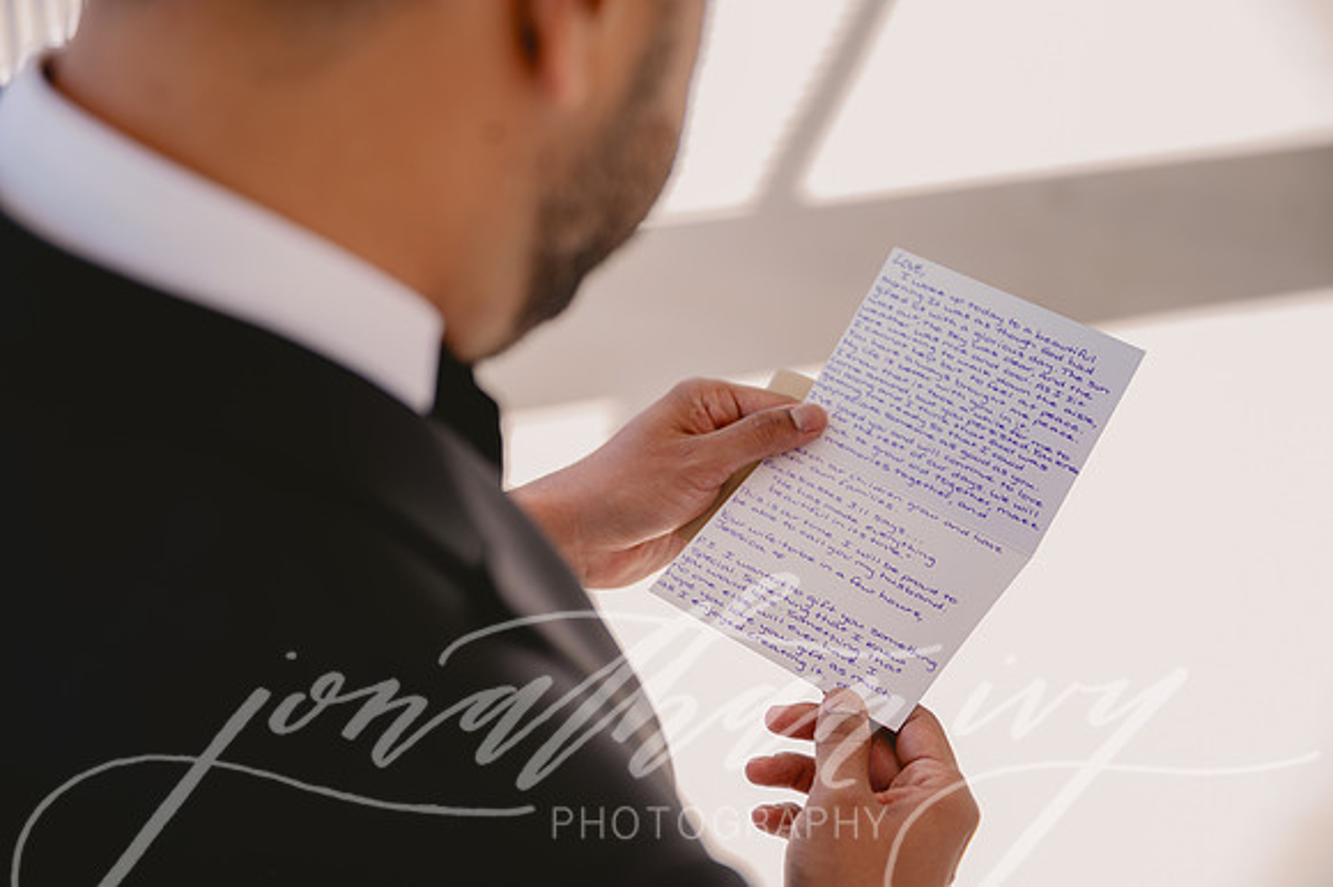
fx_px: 2072
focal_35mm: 56
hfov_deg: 35.7
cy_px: 444
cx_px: 666
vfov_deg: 24.2
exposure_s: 1/320
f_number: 2.8
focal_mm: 56
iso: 50
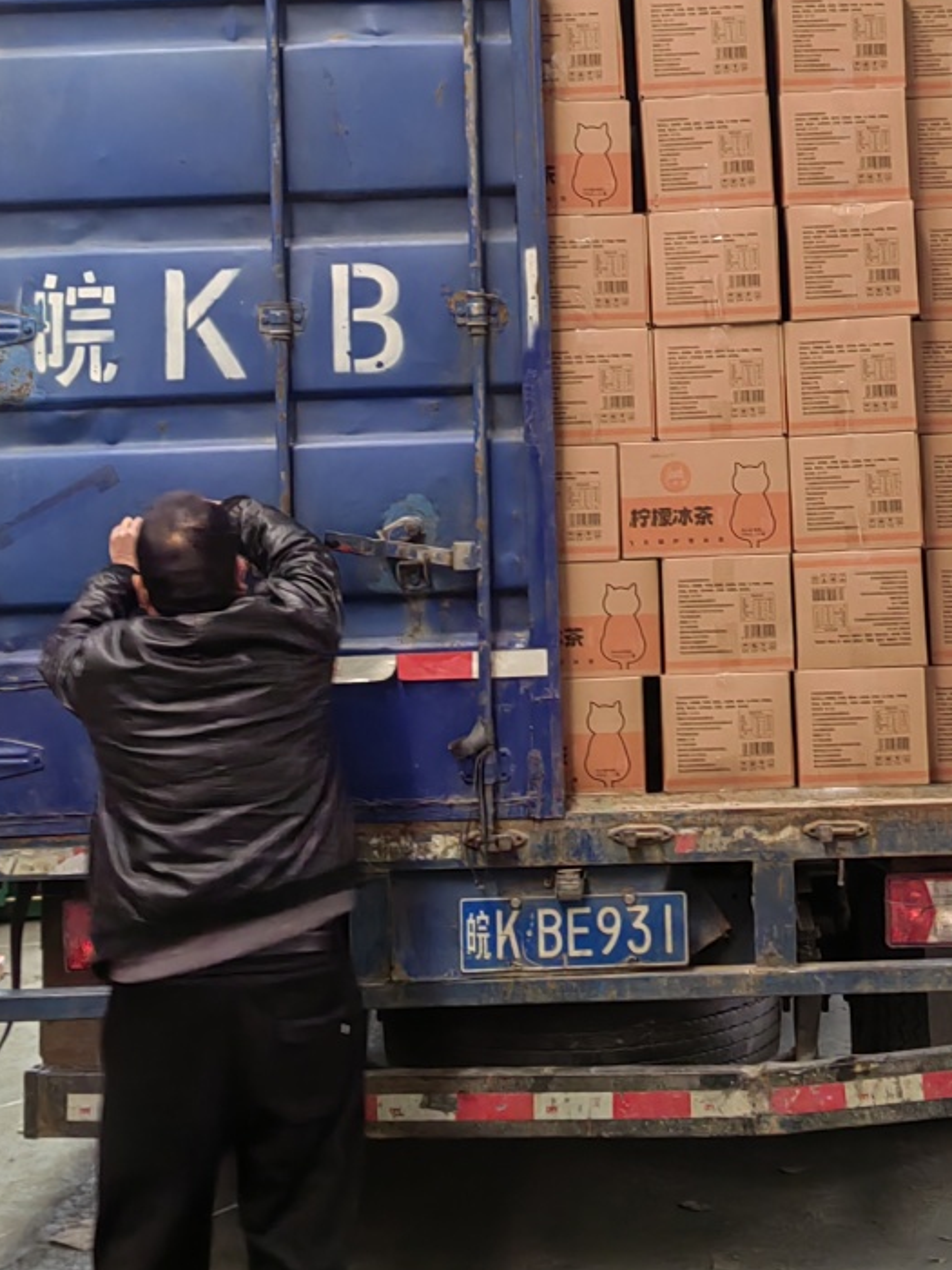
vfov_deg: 31.2
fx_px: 2237
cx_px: 656
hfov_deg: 23.9
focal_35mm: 61
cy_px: 331
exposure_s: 1/25
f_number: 1.9
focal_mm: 5.52
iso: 400
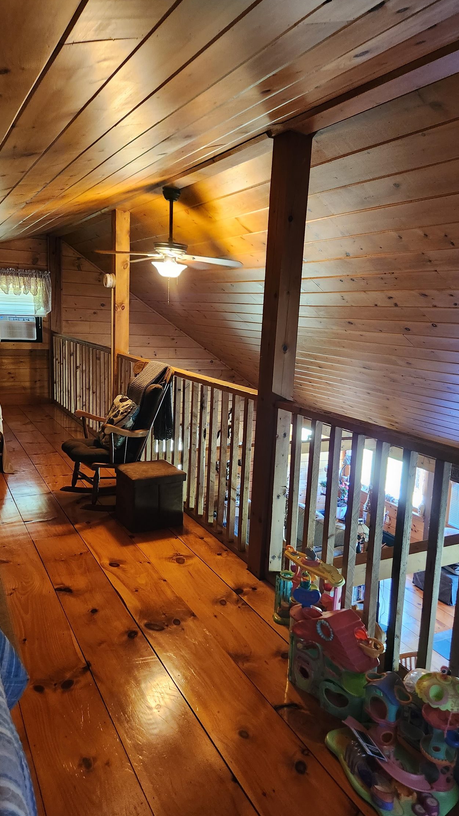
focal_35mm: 26
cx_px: 241
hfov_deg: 44.4
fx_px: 563
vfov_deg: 71.9
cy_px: 419
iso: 800
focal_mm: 5.4
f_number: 1.8
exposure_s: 1/60
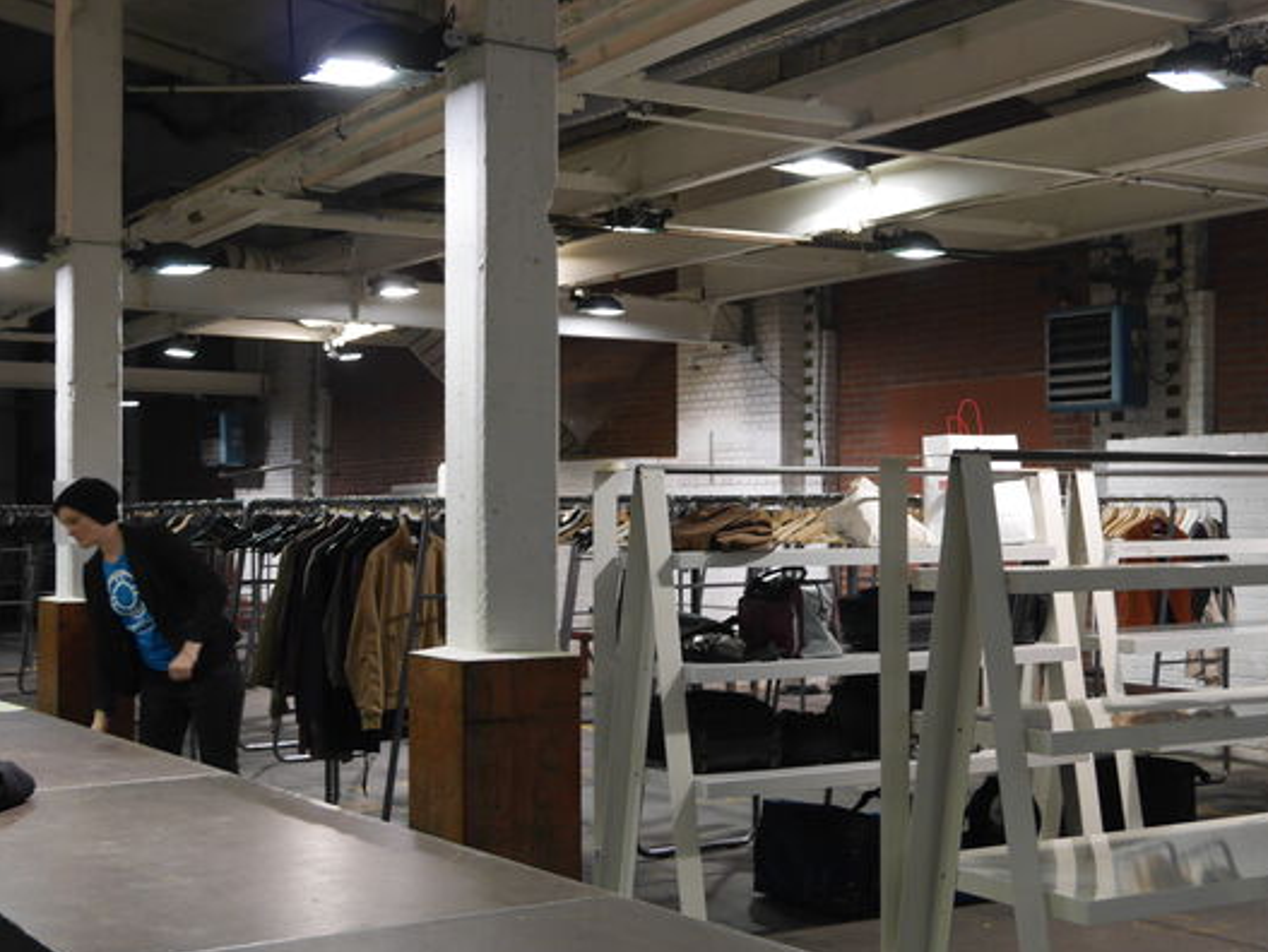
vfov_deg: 28.6
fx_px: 1869
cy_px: 480
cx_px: 688
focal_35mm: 51
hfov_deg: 37.4
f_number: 4.6
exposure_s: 1/60
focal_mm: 21
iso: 640
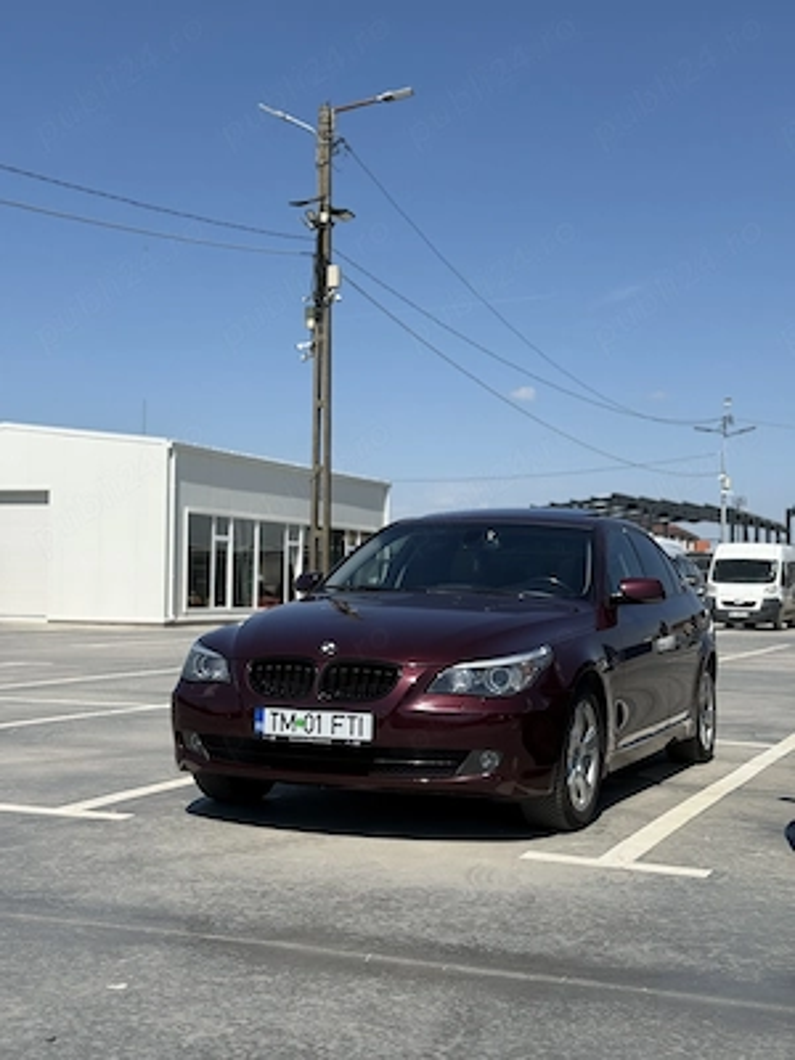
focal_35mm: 48
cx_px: 398
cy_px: 530
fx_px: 1470
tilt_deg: +1.8
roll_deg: -1.2
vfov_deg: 39.7
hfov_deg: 30.3
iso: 80
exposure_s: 1/7874
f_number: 1.78
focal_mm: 6.76
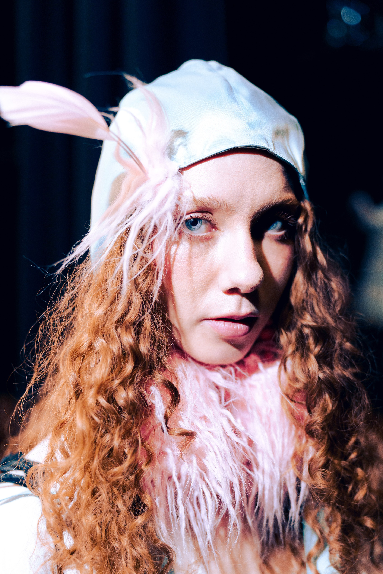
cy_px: 287
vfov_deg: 39.6
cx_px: 192
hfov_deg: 27.0
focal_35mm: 50
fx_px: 798
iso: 1600
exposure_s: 1/200
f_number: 2.2
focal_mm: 50
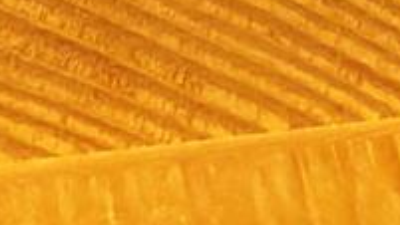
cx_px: 557
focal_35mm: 208
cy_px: -807
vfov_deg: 5.0
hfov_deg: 10.1
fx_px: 2206
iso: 1097
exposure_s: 1/50
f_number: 1.8
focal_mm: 4.68
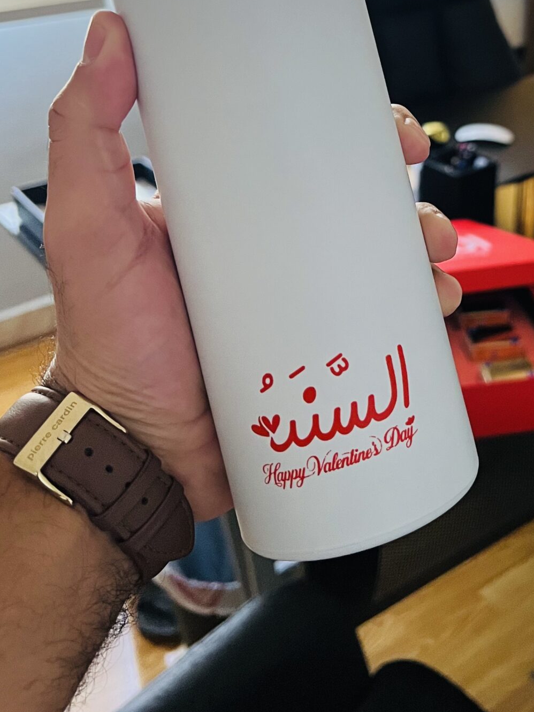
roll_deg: -2.2
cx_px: 471
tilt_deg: -15.6
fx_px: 1029
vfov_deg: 35.4
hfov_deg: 28.1
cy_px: 43
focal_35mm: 50
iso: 320
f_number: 1.5
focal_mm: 5.7
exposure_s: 1/60
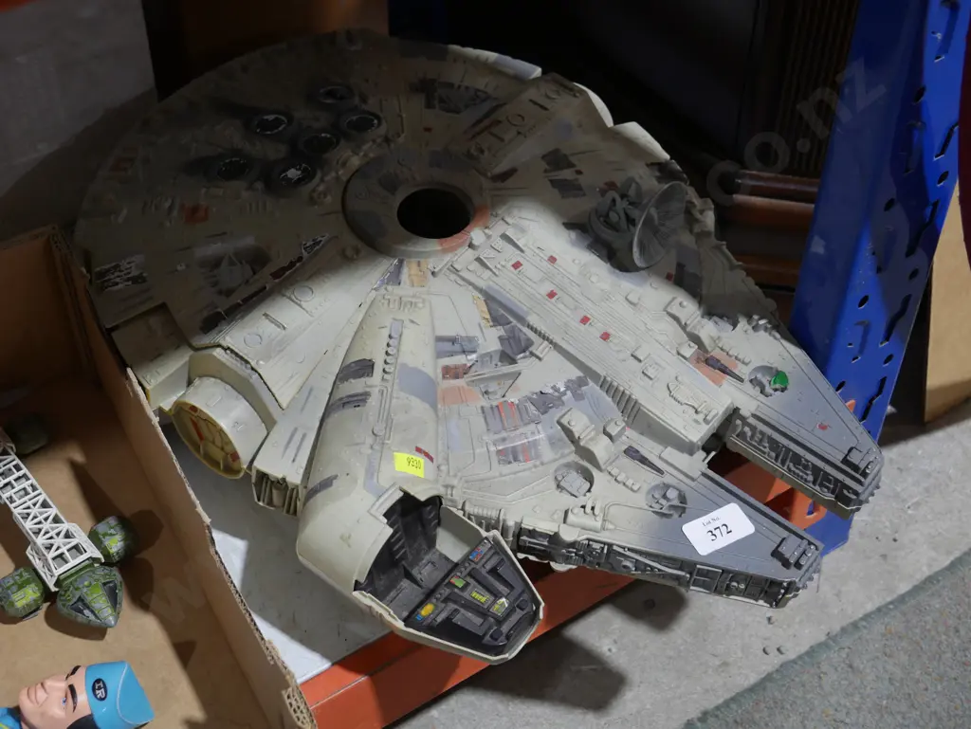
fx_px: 1459
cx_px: 486
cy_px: 364
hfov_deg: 36.8
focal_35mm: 52
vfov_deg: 28.1
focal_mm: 26
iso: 640
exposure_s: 1/60
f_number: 5.3
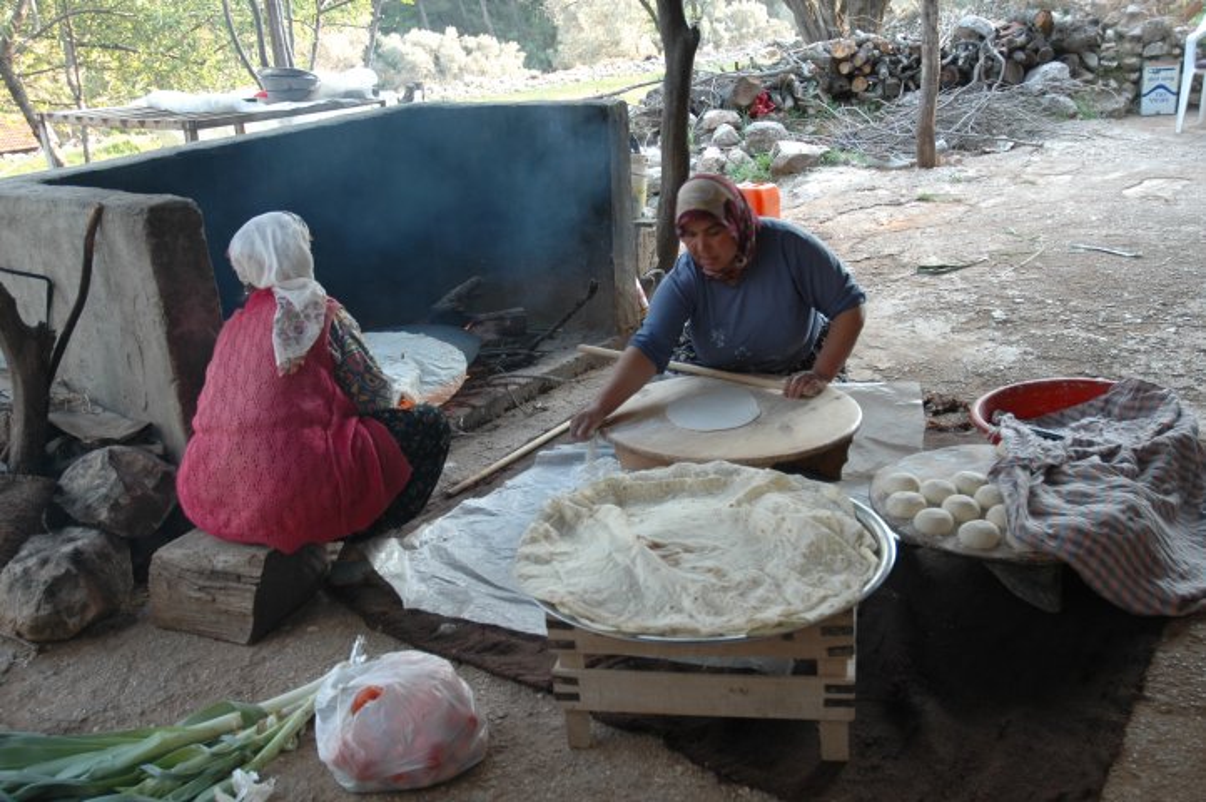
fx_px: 1205
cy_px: 401
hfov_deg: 53.2
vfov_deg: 36.8
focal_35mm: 36
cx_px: 603
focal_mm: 24
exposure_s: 1/60
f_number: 3.8
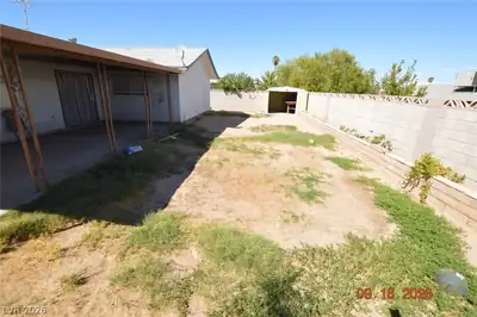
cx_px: 238
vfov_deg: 77.2
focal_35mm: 15
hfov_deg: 100.4
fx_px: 199
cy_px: 158
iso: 100
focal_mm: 10
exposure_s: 1/200
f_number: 7.1
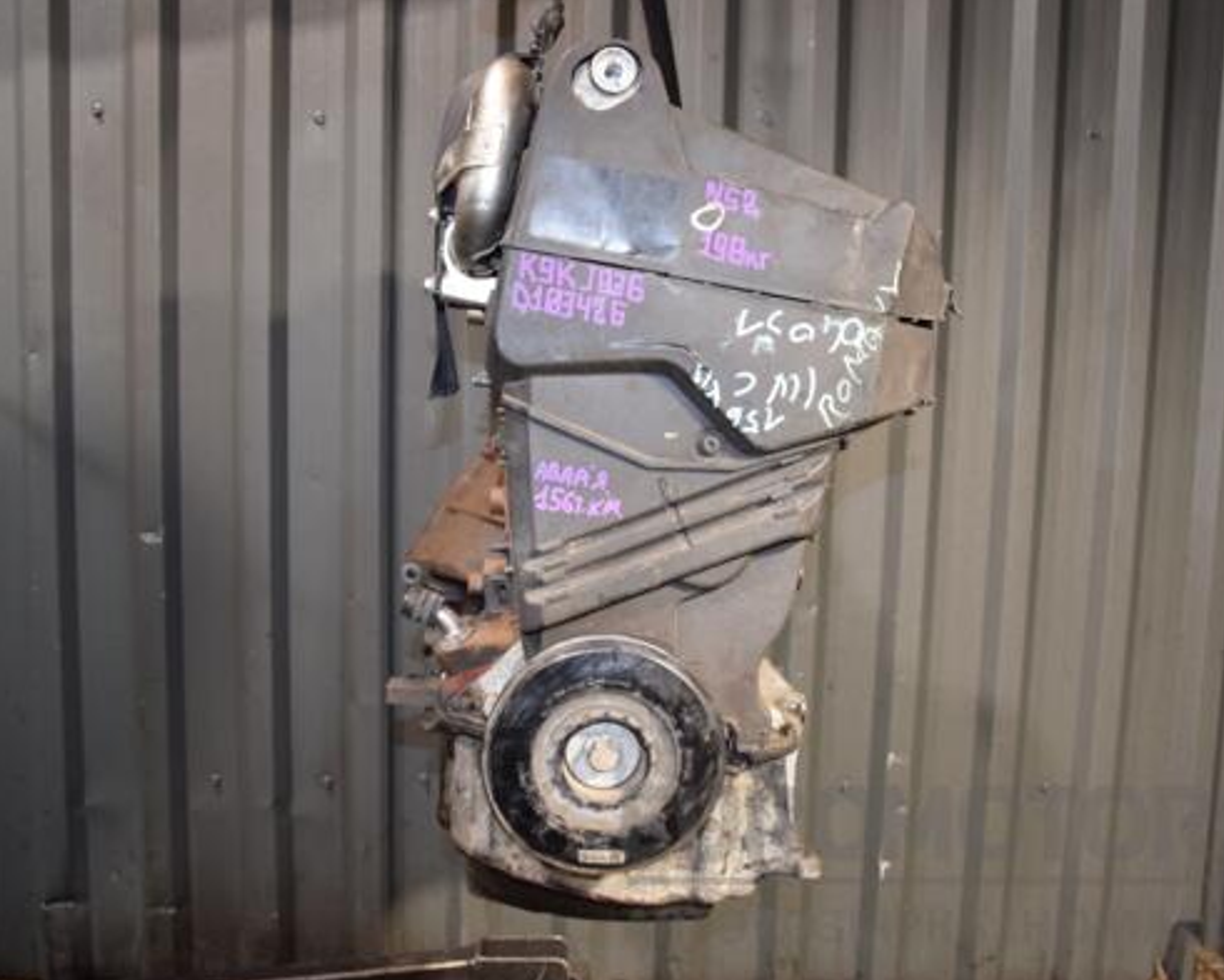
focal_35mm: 31
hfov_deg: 57.1
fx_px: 1123
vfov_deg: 47.1
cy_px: 490
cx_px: 575
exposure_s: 1/60
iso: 800
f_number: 5
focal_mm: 18
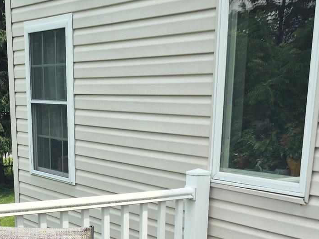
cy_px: 293
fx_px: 617
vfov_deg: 20.4
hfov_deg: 28.9
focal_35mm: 67
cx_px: 133
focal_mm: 5.4
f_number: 1.8
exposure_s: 1/890
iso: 25
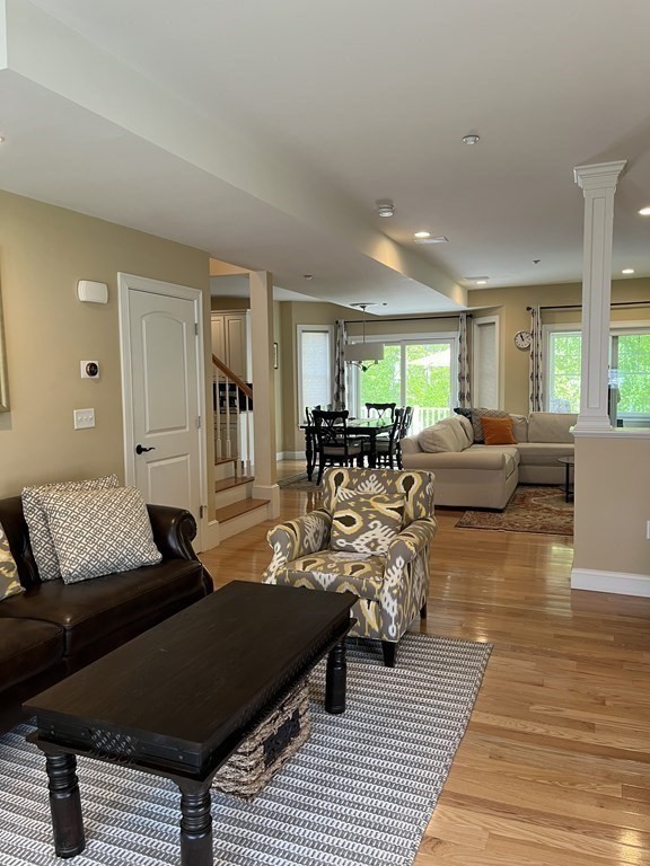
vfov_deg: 67.3
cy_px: 433
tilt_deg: -5.2
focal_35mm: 26
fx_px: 651
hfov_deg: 53.1
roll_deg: +1.3
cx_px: 325
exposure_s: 1/60
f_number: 1.6
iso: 80
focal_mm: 5.1
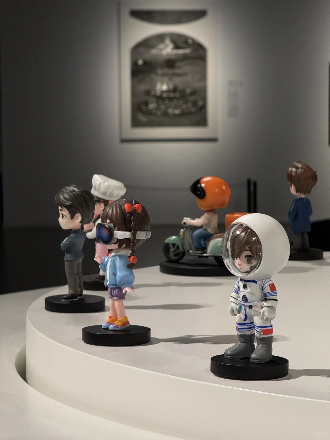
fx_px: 1525
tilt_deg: -4.2
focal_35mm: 120
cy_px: 220
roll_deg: +0.0
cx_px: 165
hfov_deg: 12.3
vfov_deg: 16.4
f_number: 2.8
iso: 320
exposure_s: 1/50
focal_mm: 15.66
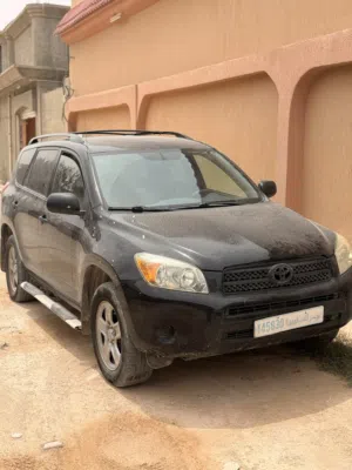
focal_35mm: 48
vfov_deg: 39.7
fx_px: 651
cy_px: 235
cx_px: 176
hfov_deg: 30.3
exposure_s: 1/5587
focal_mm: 6.76
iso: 100
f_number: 1.78
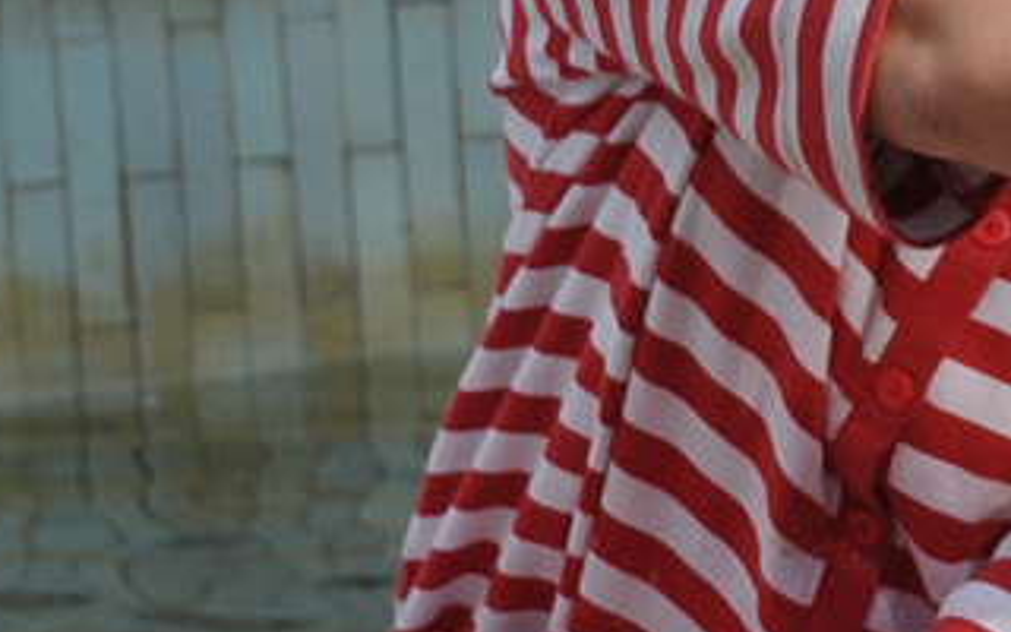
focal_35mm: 801
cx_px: 1166
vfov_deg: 1.6
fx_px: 22057
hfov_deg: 2.6
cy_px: -153
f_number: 14
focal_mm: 105
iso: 200
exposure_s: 1/80
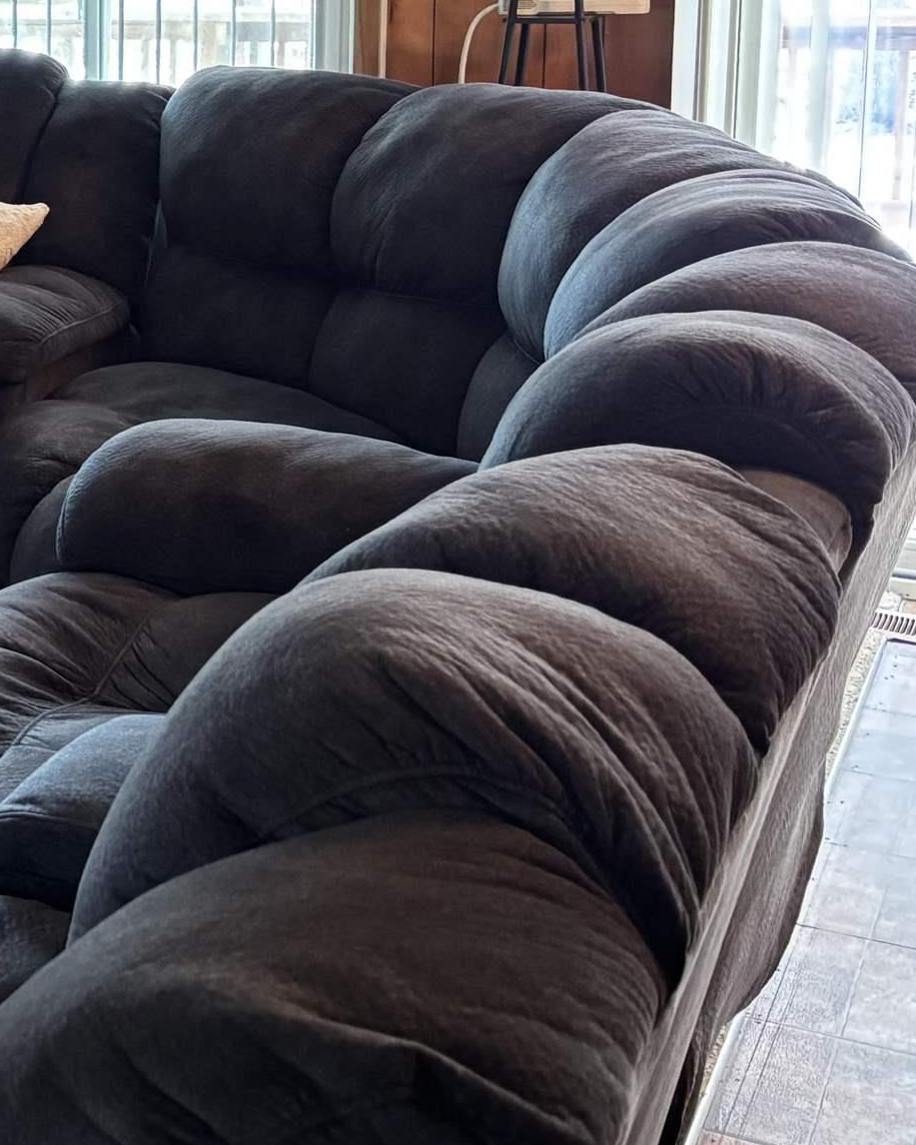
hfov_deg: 18.9
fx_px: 2304
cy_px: 216
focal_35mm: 68
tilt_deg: -9.6
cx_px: -571
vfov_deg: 27.3
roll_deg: +2.9
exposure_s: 1/60
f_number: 1.6
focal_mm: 5.96
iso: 320
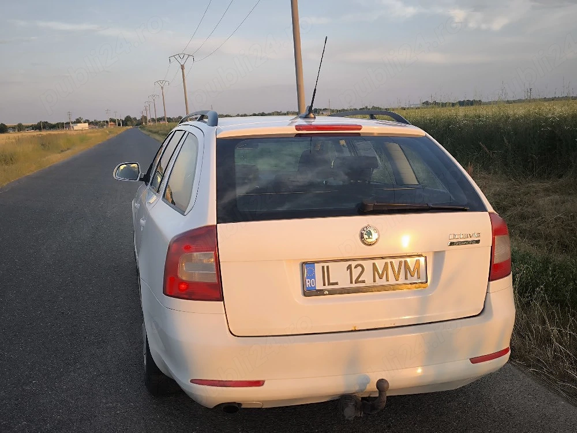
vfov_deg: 40.7
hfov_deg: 52.6
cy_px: 216
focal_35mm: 35
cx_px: 288
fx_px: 583
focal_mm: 6.92
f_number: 1.9
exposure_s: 1/526
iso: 50
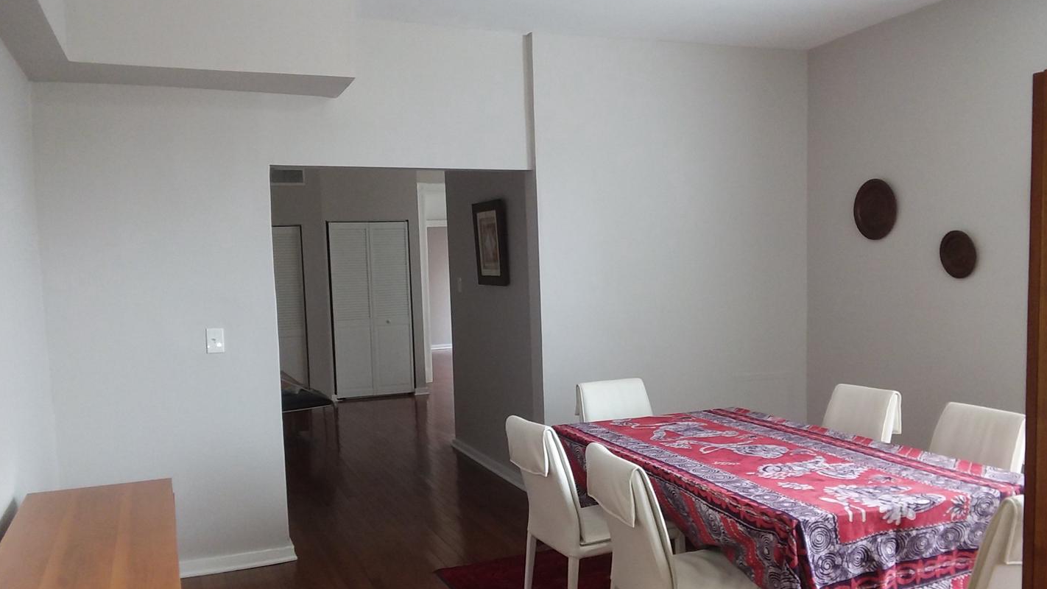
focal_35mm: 32
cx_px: 526
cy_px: 363
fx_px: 888
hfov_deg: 61.0
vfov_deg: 36.5
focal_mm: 2.47
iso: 64
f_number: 1.9
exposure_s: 1/30
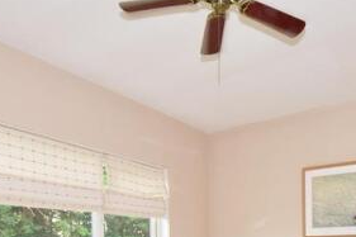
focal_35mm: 35
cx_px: 255
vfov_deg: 32.6
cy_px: 268
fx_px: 346
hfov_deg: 52.7
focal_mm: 10
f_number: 5
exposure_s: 1/60
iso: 200
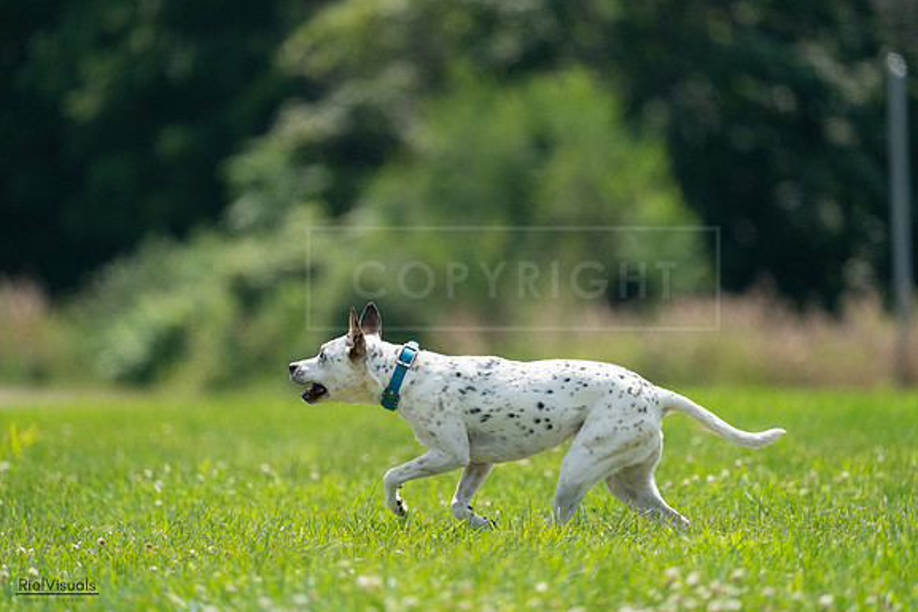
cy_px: 306
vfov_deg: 2.5
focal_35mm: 556
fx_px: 14181
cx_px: 458
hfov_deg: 3.7
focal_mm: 553
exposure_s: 1/4000
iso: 1250
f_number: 6.3
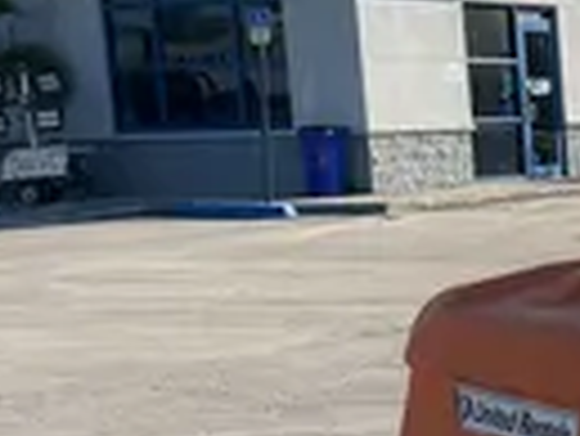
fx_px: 1862
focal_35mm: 111
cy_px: 348
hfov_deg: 14.8
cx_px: 1124
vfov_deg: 13.3
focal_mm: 5.1
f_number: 1.6
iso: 50
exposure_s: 1/4016
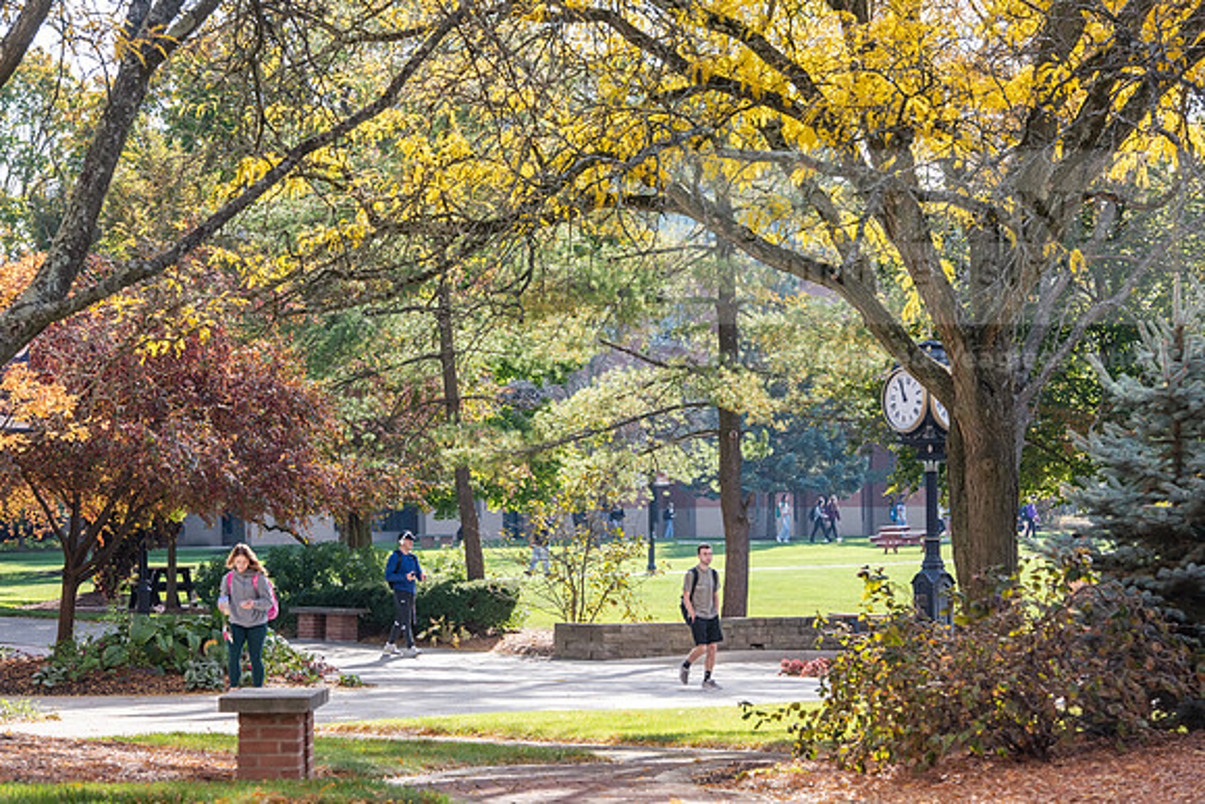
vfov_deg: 11.8
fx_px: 3884
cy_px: 402
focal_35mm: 116
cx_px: 602
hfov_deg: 17.6
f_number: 8
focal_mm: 116
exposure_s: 1/250
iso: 400
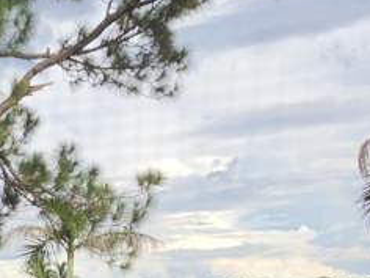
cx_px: -88
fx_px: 834
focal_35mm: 78
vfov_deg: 17.2
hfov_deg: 22.8
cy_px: 404
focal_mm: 5.4
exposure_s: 1/1814
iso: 80
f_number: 1.8
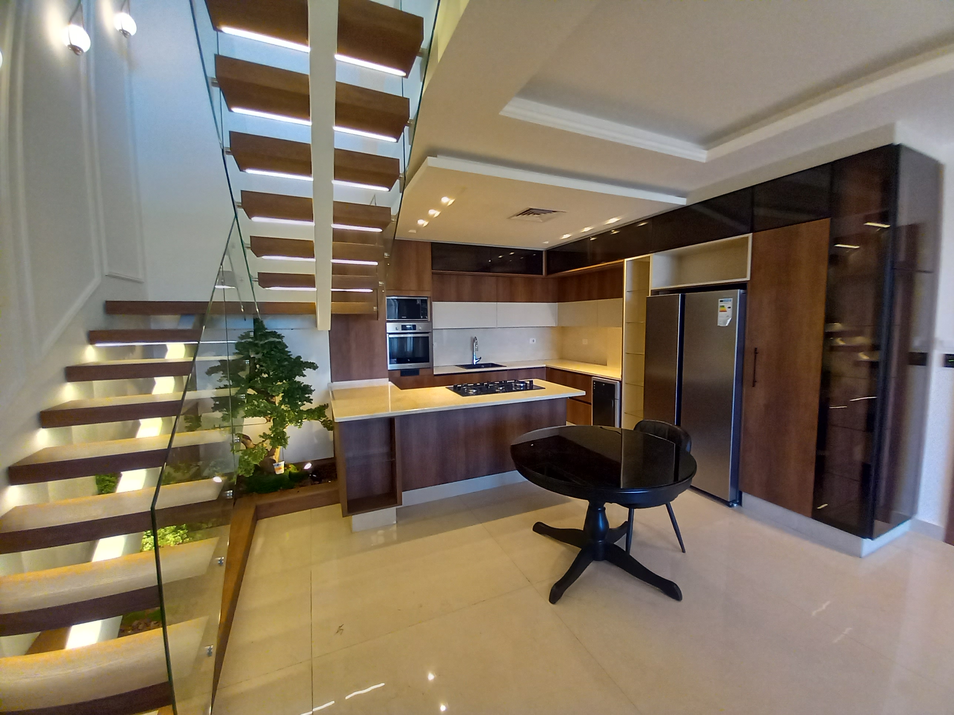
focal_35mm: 13
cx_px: 477
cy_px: 358
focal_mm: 1.13
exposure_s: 1/33
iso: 160
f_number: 2.2
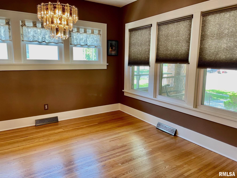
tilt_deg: -8.3
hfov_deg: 67.3
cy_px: 89
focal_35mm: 26
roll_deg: +0.4
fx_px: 178
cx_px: 118
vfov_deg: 53.1
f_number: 1.6
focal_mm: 4.2
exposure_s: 1/60
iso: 125
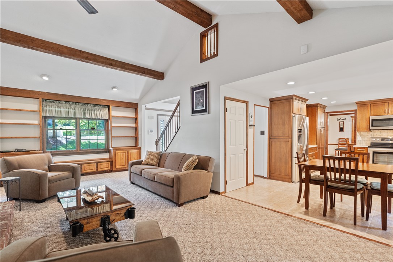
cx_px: 196
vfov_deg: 70.4
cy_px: 131
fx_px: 186
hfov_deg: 93.3
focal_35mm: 17
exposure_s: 1/30
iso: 1600
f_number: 2.8
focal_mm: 17
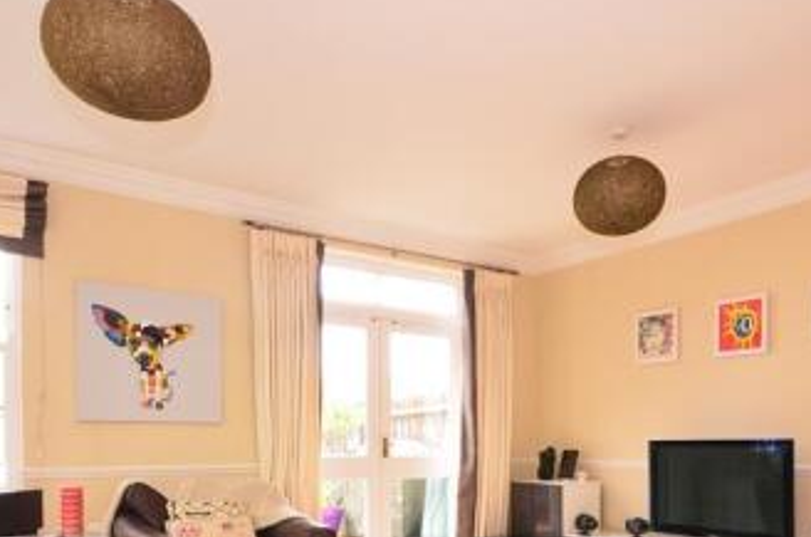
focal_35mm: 30
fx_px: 674
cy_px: 440
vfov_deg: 41.3
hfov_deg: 61.5
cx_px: 485
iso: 400
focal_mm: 10
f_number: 8
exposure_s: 1/6
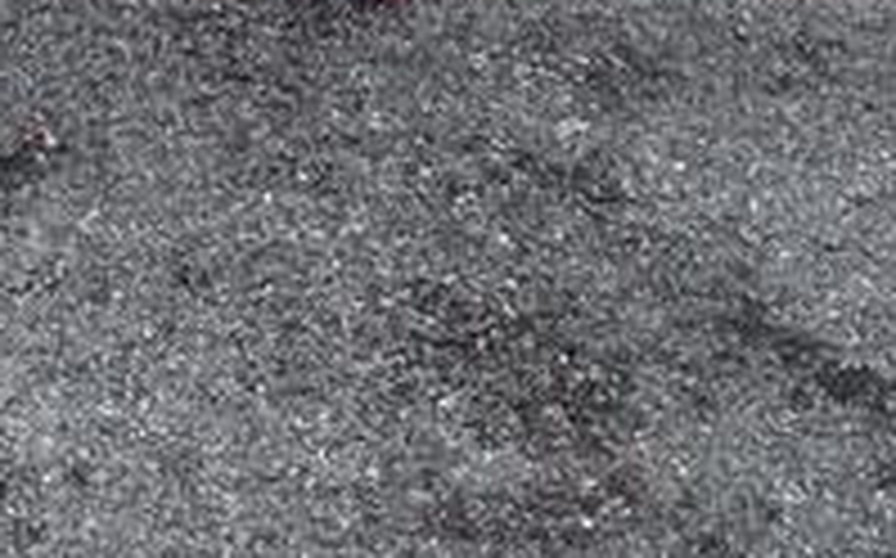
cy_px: -1456
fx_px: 5807
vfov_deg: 5.1
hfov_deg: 8.6
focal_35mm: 238
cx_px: -455
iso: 200
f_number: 3.1
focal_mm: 5.33
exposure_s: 1/200
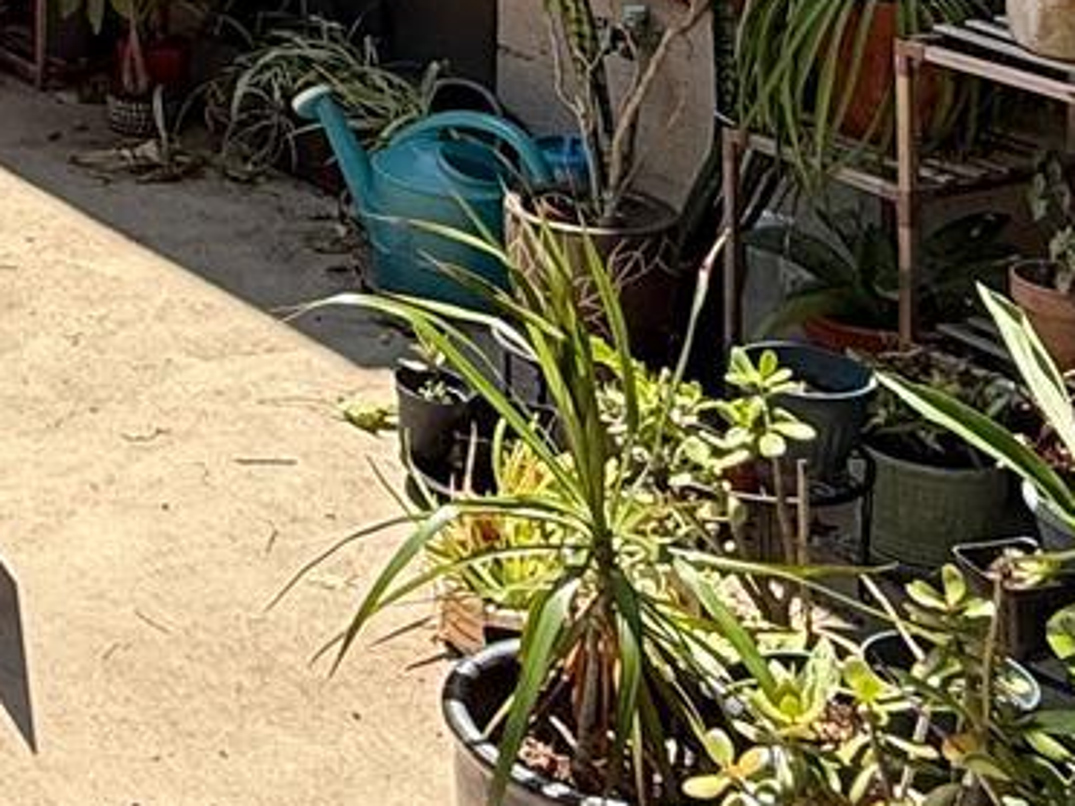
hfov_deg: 22.2
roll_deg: -0.3
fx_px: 2391
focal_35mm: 77
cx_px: -396
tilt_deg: -2.8
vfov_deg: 17.1
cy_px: -451
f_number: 2.2
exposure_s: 1/540
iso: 64
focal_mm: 2.22
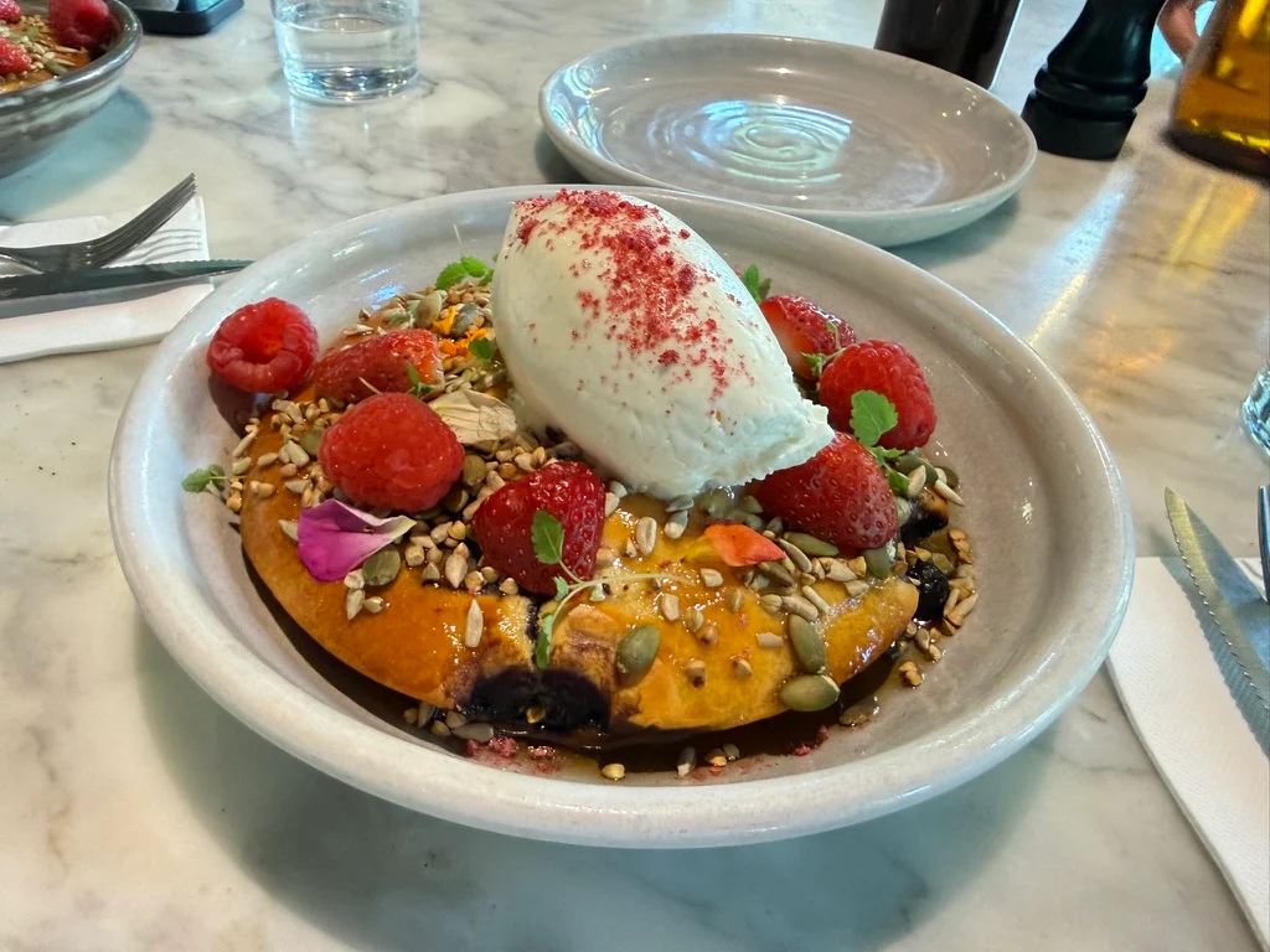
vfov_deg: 56.8
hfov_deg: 71.6
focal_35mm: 24
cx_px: 635
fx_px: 881
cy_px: 476
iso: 500
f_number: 2.2
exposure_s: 1/50
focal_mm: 2.22
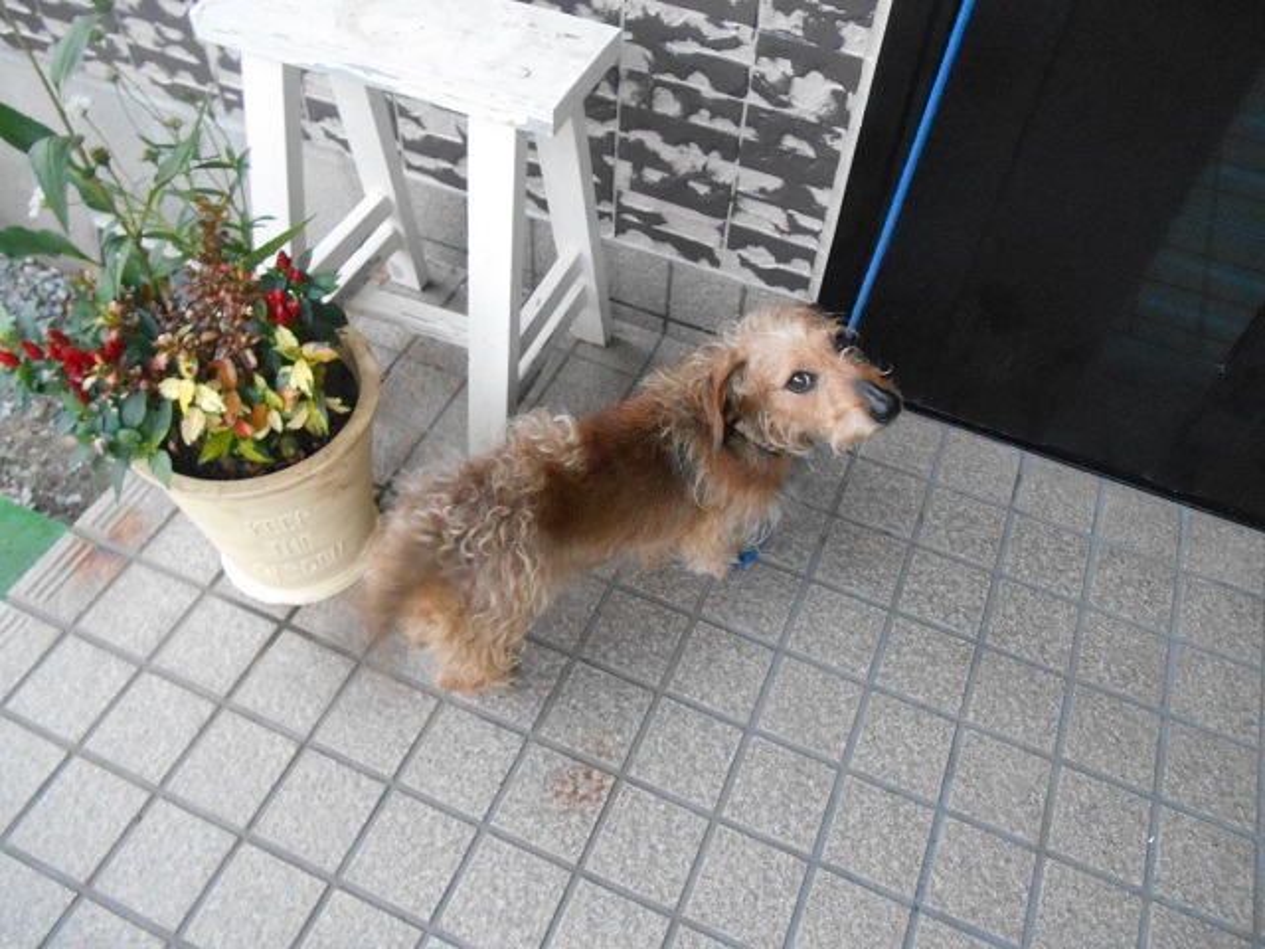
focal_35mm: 26
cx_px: 632
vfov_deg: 53.1
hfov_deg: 67.3
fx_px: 950
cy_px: 474
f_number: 3.4
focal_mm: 4.7
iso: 800
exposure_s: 1/15
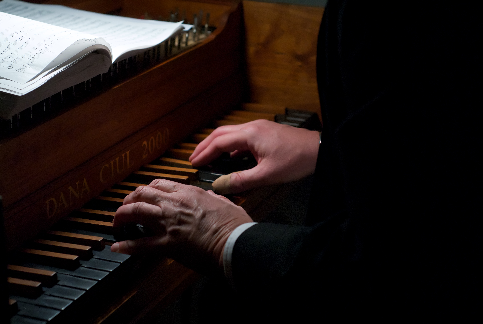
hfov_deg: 27.0
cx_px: 242
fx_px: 1007
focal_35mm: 75
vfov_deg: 18.2
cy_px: 162
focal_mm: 50
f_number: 4
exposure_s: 1/400
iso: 800
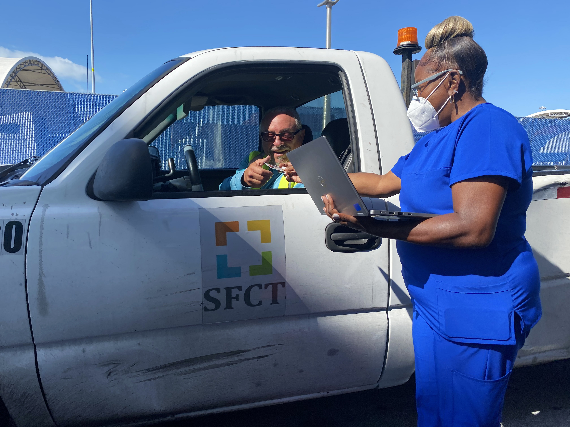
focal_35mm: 26
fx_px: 428
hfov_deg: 67.3
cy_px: 214
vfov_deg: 53.1
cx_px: 285
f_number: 1.8
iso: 32
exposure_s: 1/1808
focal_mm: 4.25
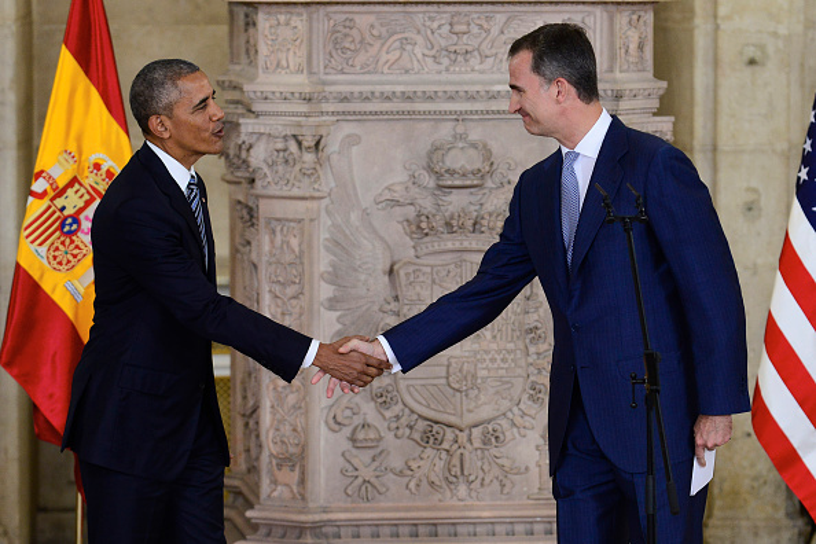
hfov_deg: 12.1
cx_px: 408
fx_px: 3853
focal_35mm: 170
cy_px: 272
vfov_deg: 8.1
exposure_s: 1/320
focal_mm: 170
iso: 2000
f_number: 3.5
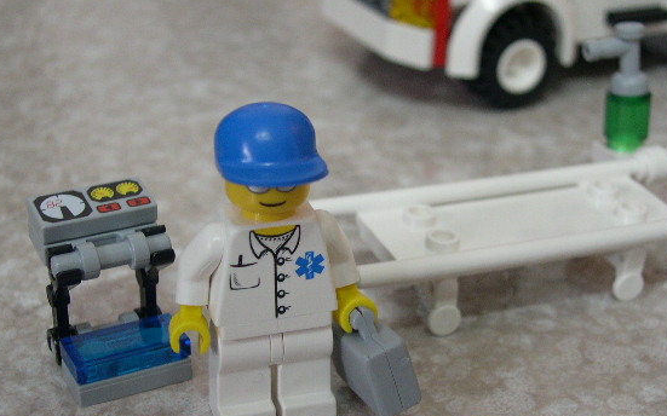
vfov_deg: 20.3
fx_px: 1163
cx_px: 355
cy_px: 241
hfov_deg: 32.0
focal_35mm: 64
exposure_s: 1/4.3
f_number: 3.2
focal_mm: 11.1
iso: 249
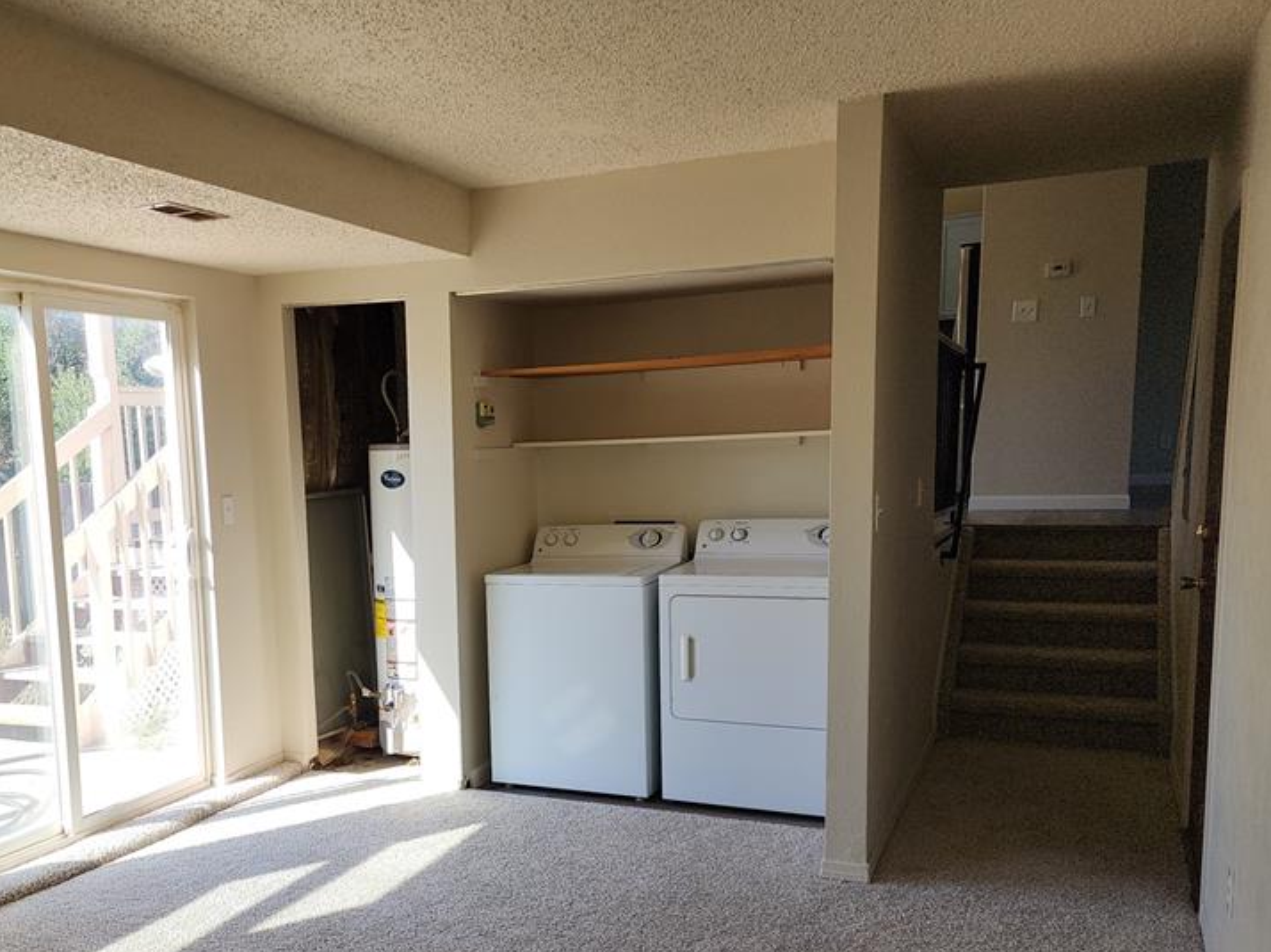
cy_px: 618
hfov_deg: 54.3
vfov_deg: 42.5
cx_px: 424
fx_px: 1211
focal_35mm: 33
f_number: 1.8
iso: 12
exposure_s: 1/150
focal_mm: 6.4
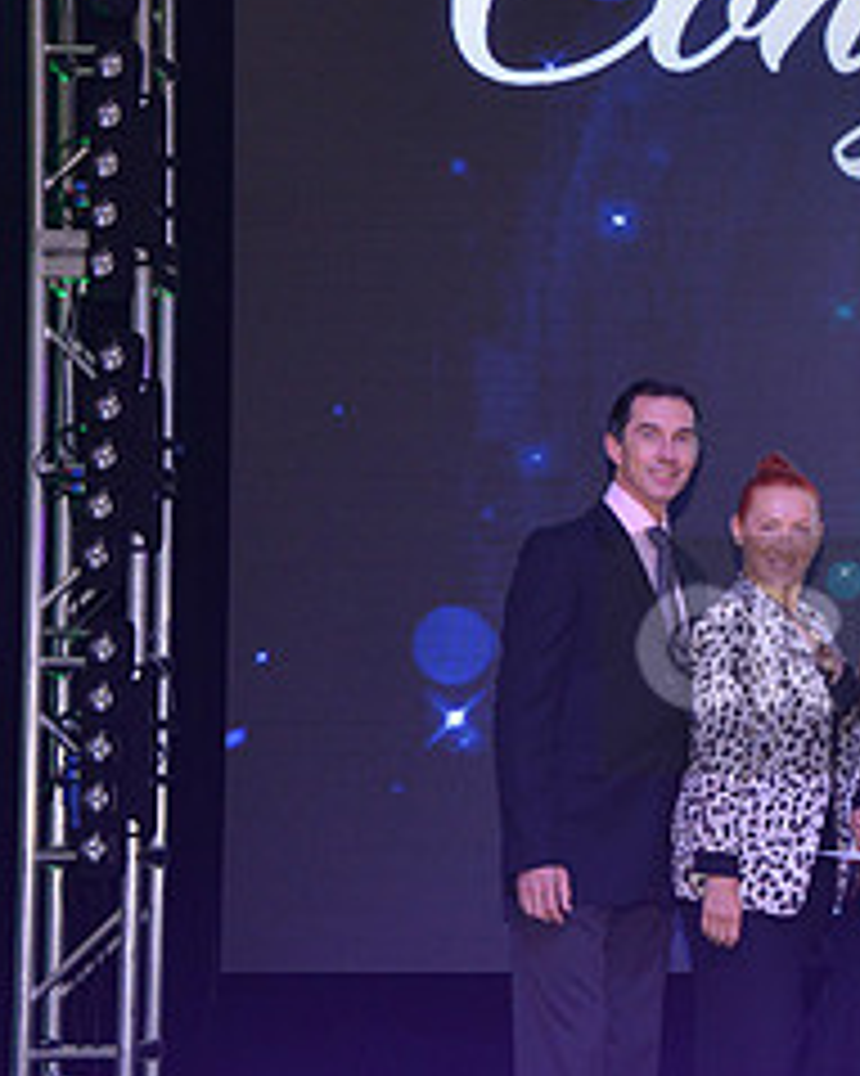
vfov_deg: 16.8
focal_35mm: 114
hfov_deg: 13.1
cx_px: 1090
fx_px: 3629
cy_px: 655
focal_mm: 50
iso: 2000
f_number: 4.5
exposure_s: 1/250
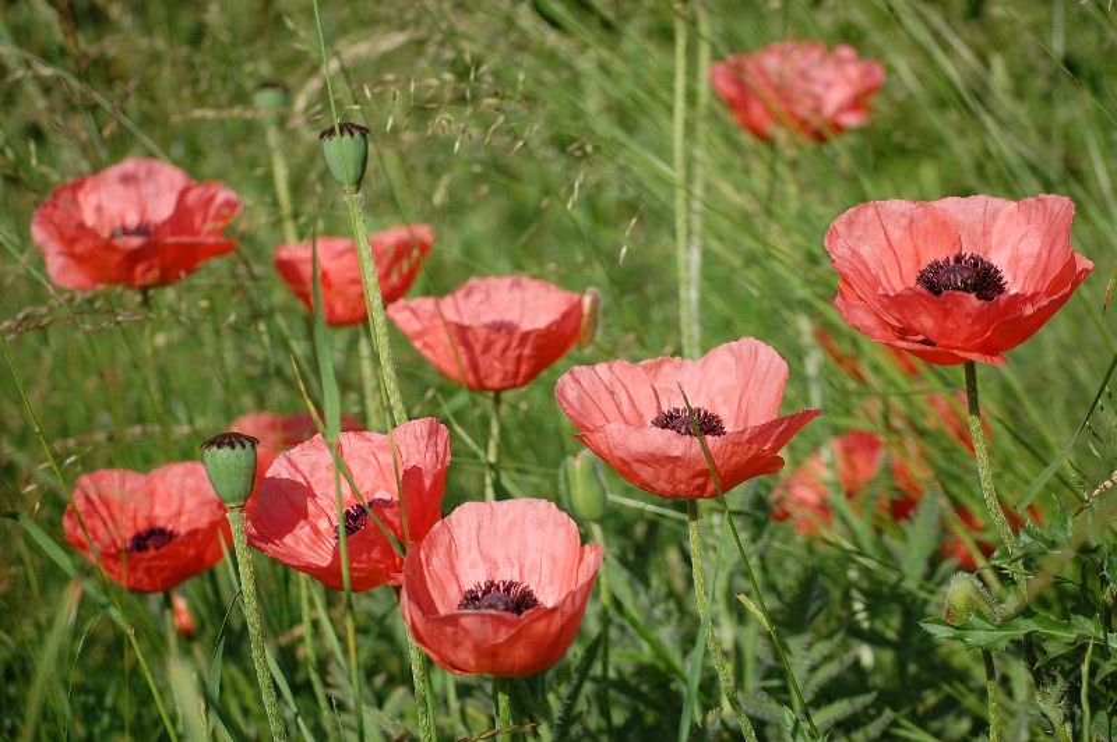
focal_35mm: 82
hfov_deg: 24.6
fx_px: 2558
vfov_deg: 16.5
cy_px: 371
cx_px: 558
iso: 200
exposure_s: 1/1250
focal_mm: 55
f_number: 5
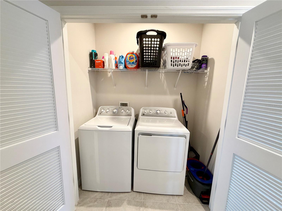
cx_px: 141
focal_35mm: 14
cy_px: 106
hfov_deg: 102.1
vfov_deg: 85.7
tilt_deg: -9.3
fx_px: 114
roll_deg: -0.9
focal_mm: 2.22
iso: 250
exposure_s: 1/60
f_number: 2.2
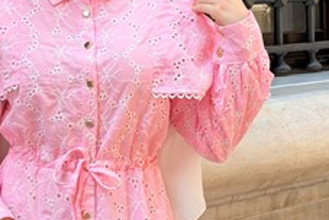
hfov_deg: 17.4
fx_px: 1071
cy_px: 90
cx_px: 75
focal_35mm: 117
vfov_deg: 11.7
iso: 64
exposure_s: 1/490
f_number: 1.78
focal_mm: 6.76
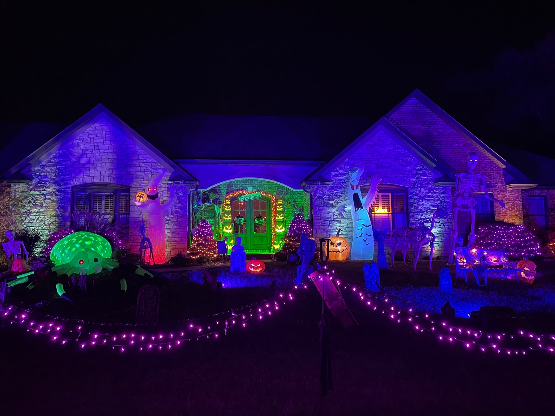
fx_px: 417
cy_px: 208
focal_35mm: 26
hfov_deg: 67.3
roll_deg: +0.5
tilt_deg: +6.3
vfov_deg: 53.1
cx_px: 278
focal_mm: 4.2
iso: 1000
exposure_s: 1/24
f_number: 1.6
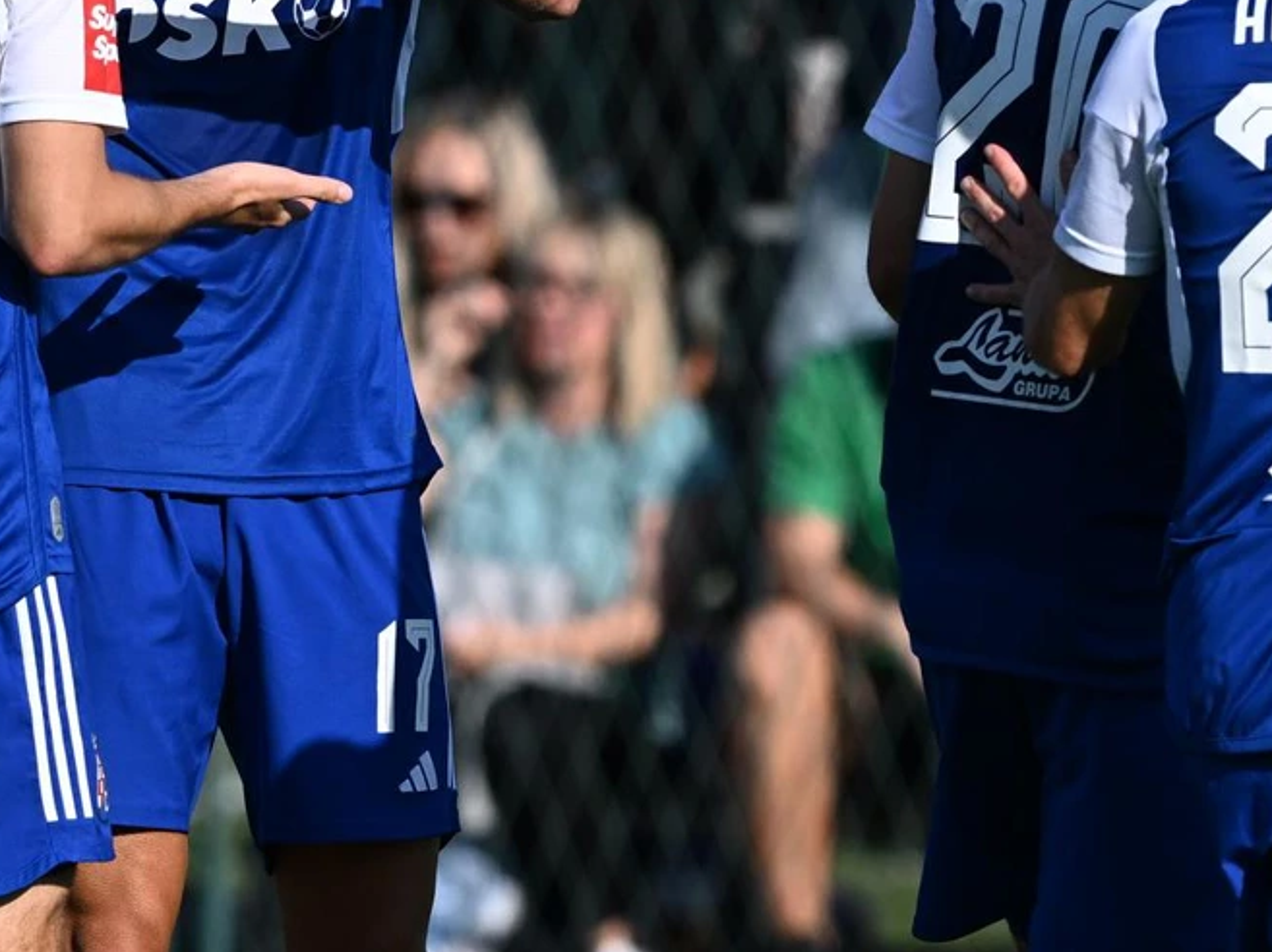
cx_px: 714
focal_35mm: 750
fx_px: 27544
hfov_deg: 2.6
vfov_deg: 2.0
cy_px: 195
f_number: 4
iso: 400
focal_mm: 400
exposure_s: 1/5000
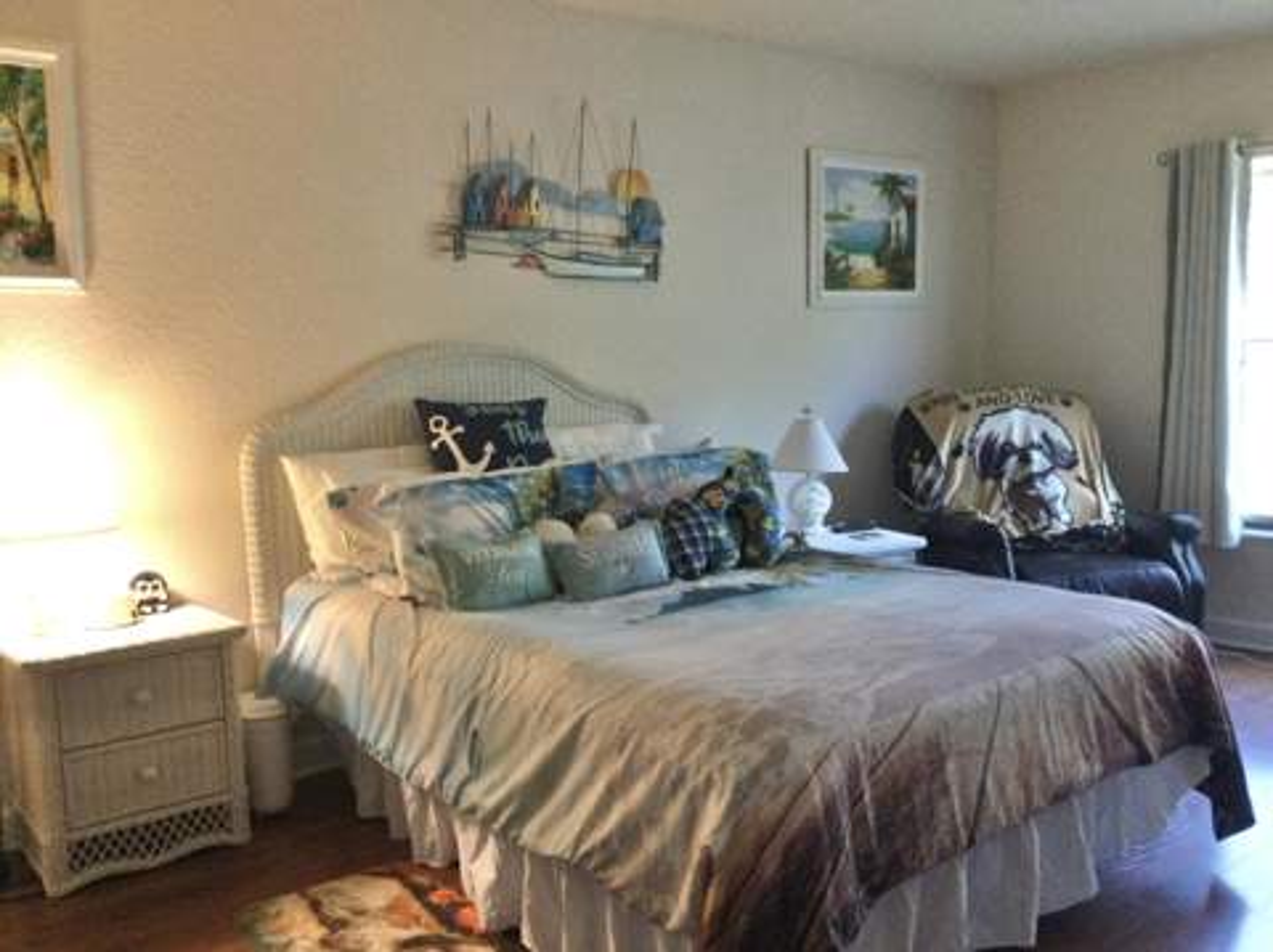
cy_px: 476
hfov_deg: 58.4
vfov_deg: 45.4
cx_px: 636
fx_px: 1139
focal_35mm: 31
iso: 200
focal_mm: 3.3
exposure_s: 1/24
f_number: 2.4
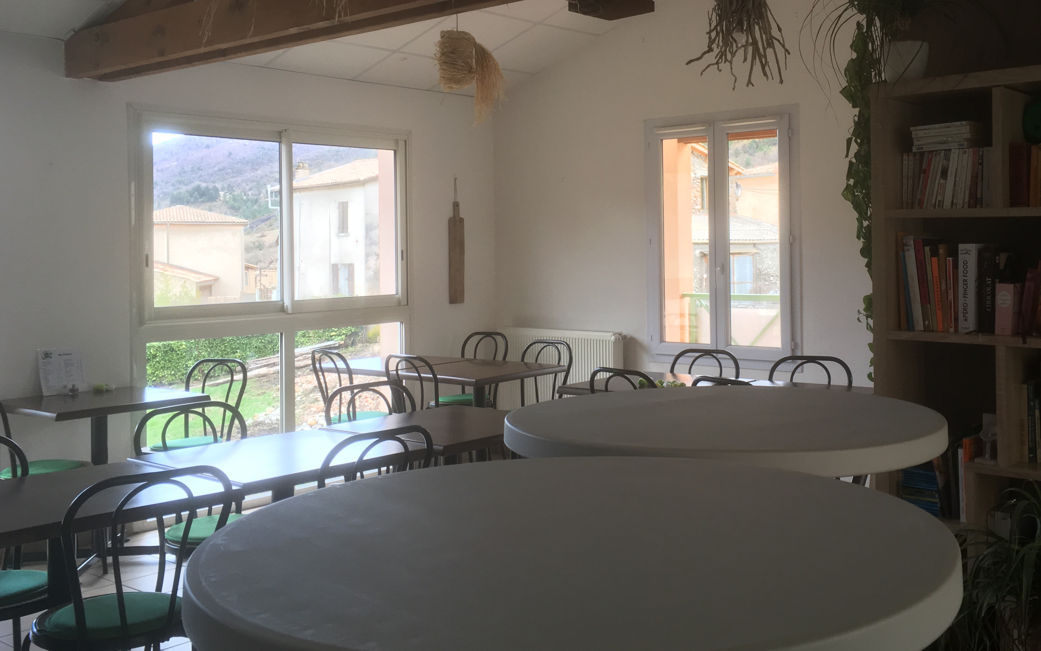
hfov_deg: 51.2
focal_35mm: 38
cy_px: 242
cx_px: 618
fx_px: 1078
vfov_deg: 33.4
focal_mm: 4.15
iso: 40
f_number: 2.2
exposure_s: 1/100
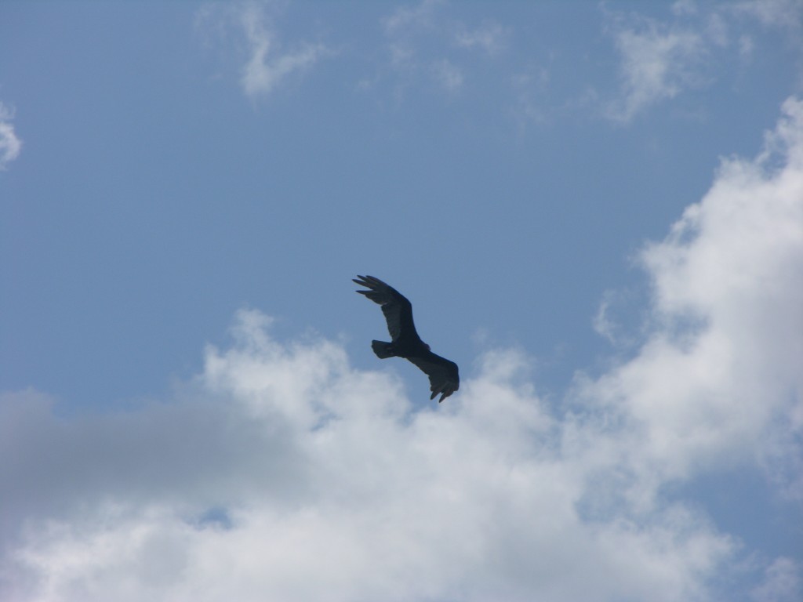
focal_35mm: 280
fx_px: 6495
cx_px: 402
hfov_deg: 7.1
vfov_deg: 5.3
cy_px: 301
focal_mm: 71.2
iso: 50
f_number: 6.6
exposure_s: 1/528
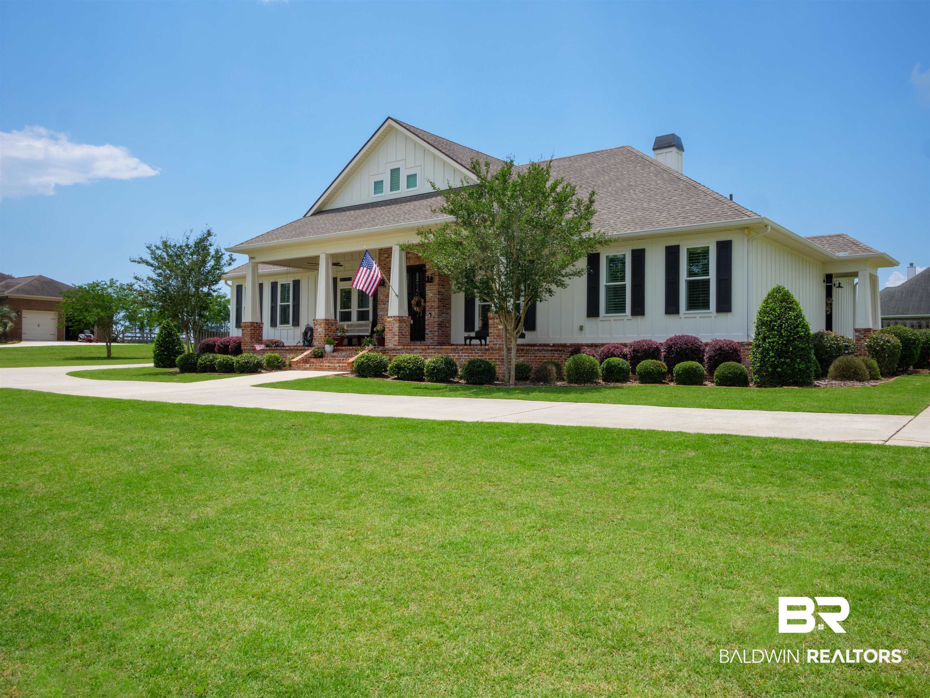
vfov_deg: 49.8
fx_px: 752
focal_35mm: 28
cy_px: 349
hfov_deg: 63.4
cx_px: 465
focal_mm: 14
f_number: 13
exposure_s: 1/400
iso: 250
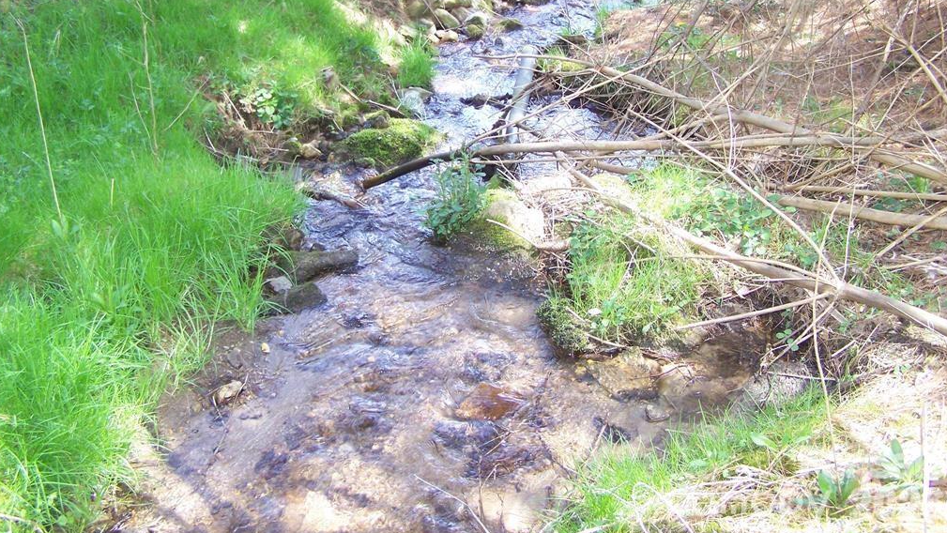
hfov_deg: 48.3
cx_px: 469
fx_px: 1055
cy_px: 177
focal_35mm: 42
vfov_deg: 28.2
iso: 160
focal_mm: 6.3
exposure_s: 1/100
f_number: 2.8
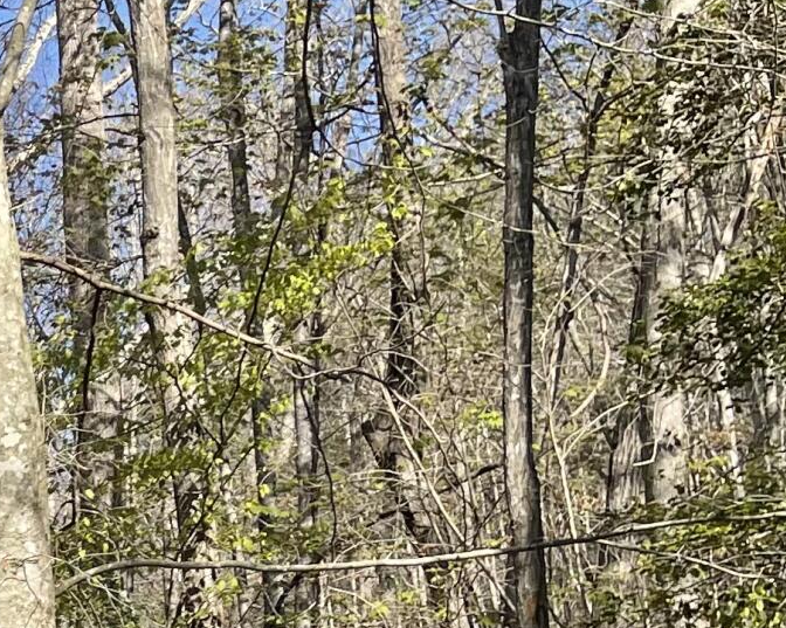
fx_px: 2535
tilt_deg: +5.7
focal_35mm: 109
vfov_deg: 13.2
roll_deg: -0.1
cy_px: 986
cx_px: -614
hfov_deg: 15.3
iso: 32
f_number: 1.6
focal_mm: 5.1
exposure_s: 1/1553
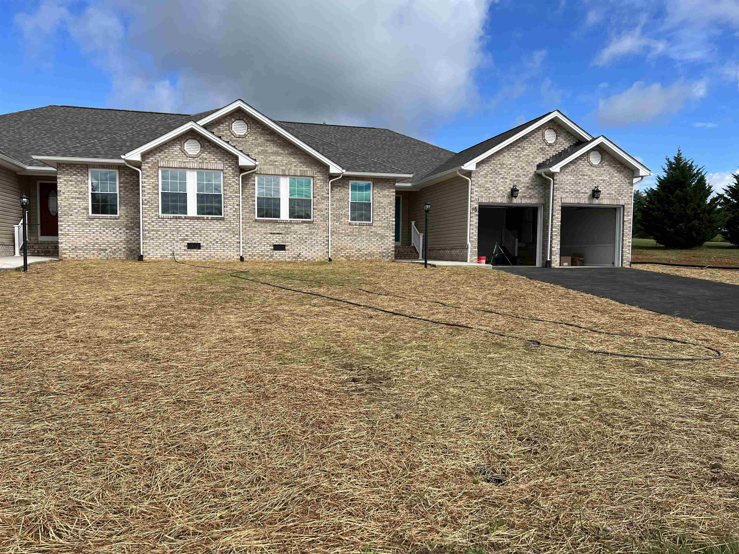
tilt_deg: -2.7
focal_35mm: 26
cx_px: 370
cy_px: 277
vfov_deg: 53.1
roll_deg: -0.2
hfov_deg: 67.3
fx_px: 555
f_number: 1.5
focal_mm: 5.7
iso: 50
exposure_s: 1/3968
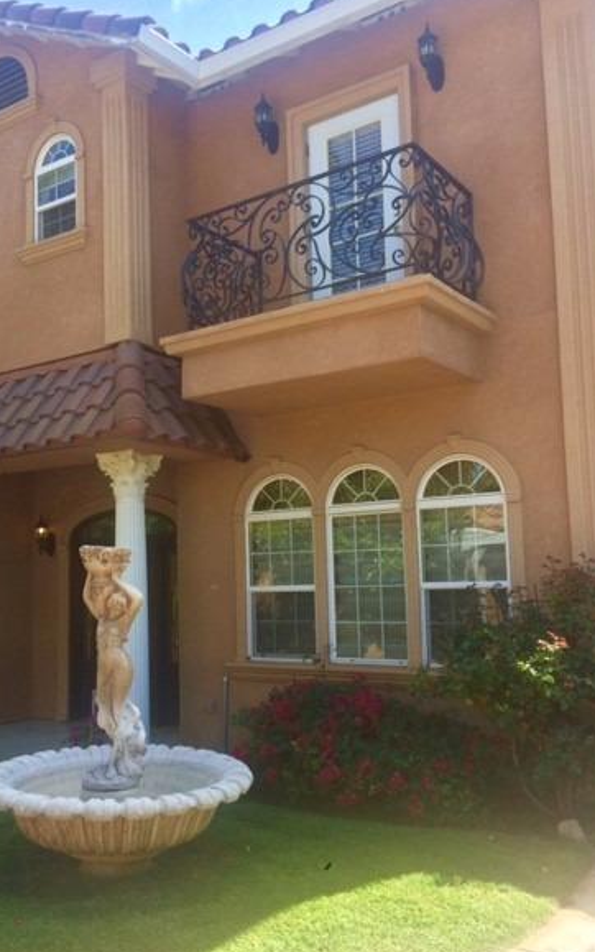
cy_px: 488
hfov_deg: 37.1
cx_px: 224
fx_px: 882
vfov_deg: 56.7
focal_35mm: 34
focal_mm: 4.15
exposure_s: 1/402
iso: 32
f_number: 2.2
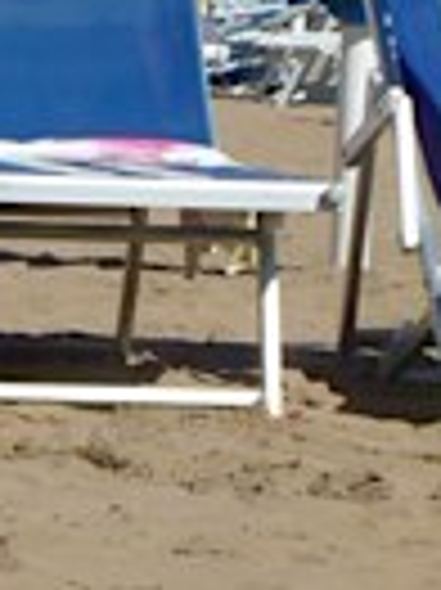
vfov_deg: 5.9
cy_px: 464
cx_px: -792
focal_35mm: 337
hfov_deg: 4.3
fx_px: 5734
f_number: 8
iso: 100
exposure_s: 1/400
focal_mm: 9.8
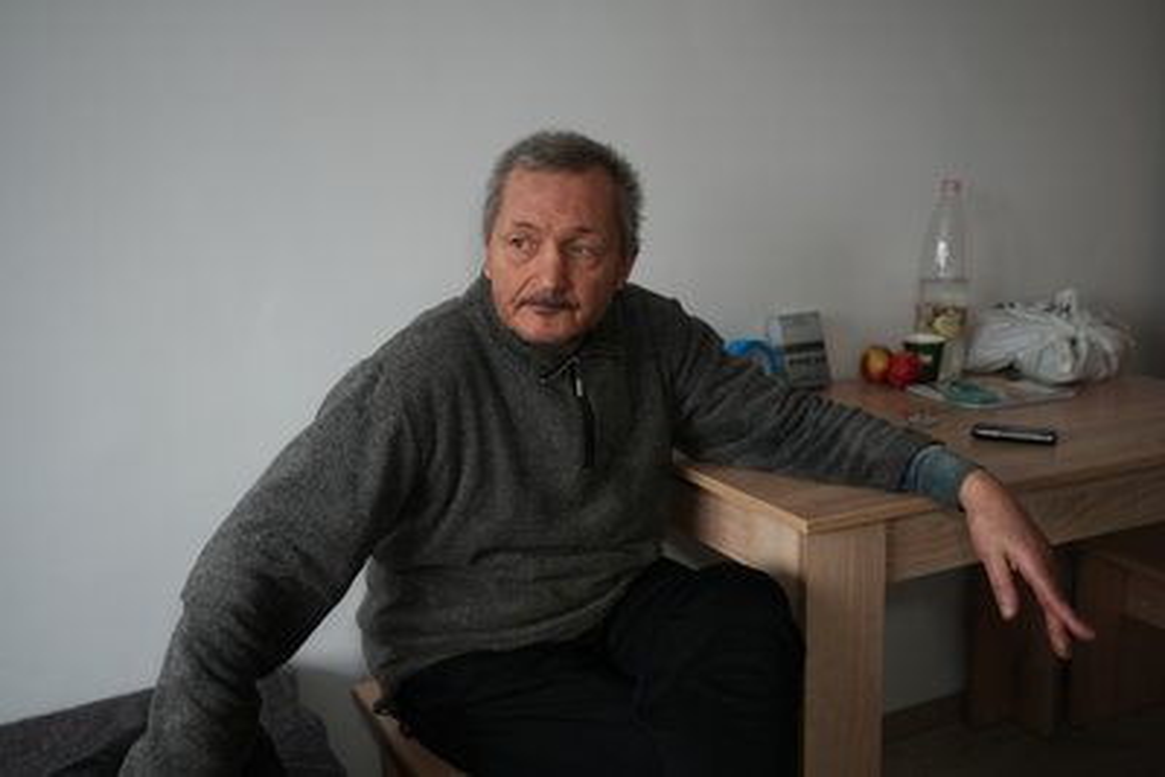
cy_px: 388
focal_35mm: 35
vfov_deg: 37.9
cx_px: 582
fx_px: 1133
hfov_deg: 54.4
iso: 320
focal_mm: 35
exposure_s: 1/50
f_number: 2.8
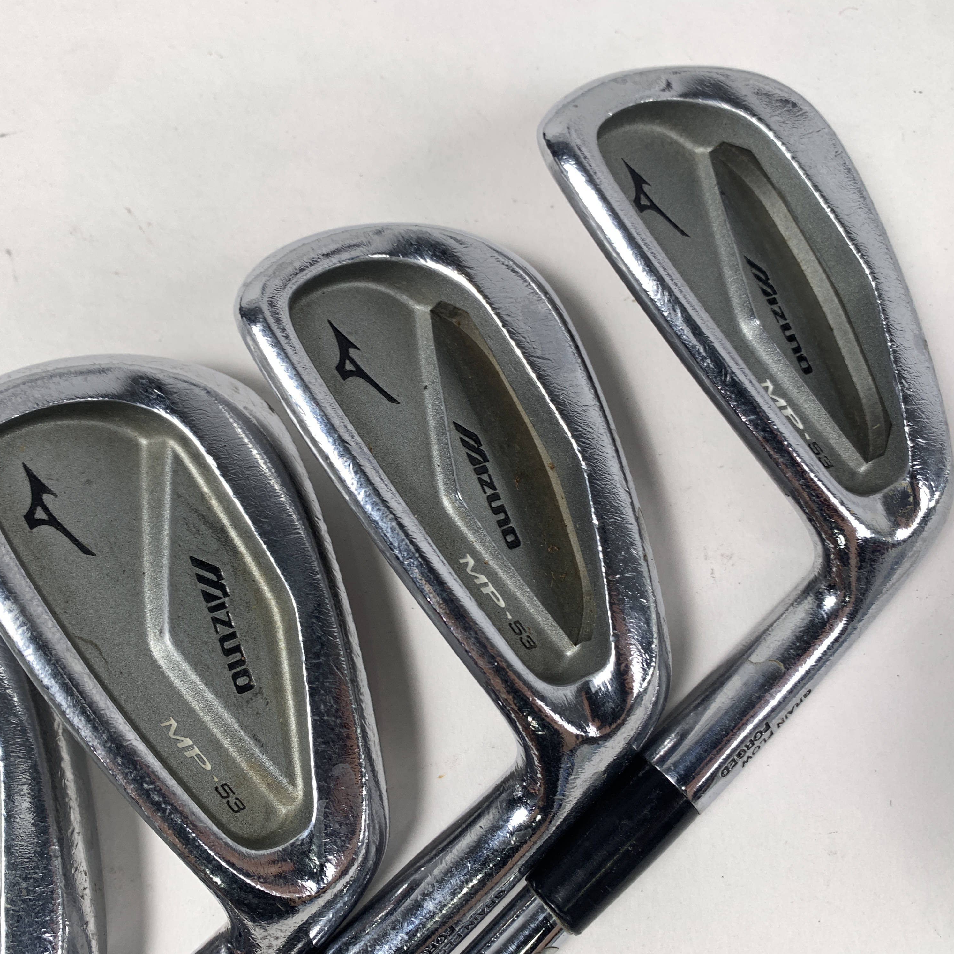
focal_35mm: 31
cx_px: 417
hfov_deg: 52.4
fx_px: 967
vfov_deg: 52.5
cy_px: 479
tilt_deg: -78.3
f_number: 1.8
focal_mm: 4.25
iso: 25
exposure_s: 1/120
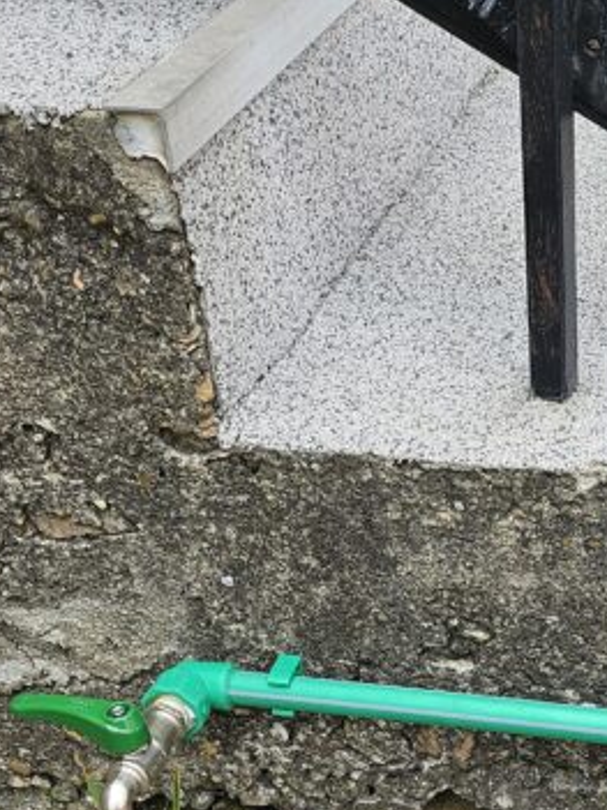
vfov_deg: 26.4
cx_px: 489
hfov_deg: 20.7
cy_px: 805
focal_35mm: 70
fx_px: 1638
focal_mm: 5
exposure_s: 1/682
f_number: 1.8
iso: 50
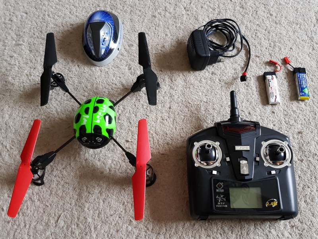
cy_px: 120
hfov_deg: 67.3
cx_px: 159
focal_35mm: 26
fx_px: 239
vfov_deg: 53.1
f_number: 1.7
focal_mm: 4.3
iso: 200
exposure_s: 1/10
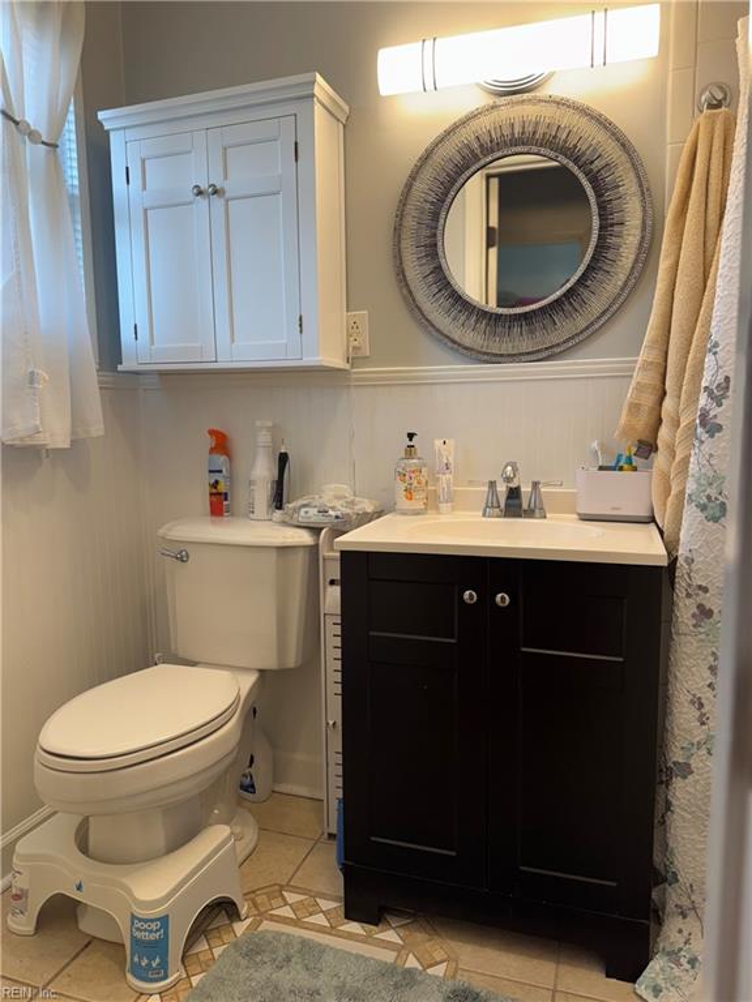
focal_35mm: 24
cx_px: 376
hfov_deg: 56.8
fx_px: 695
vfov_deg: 71.6
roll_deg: +0.4
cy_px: 501
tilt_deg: -5.8
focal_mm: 6.76
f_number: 1.78
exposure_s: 1/120
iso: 64
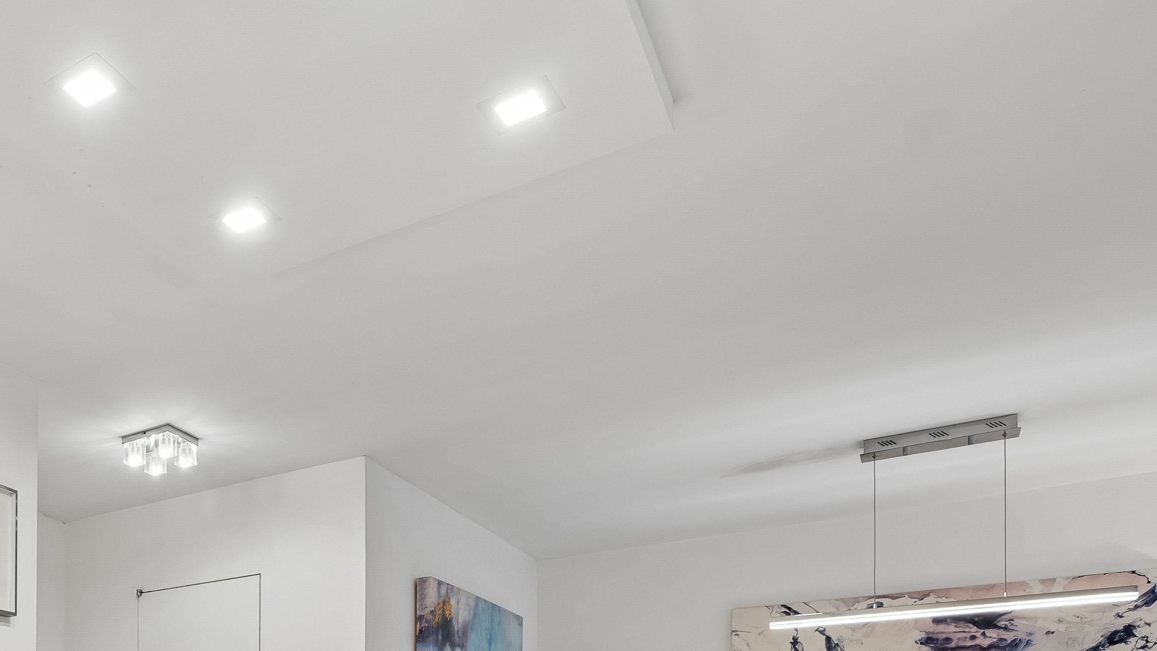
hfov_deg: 50.3
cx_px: 19
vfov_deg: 30.4
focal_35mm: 32
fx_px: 982
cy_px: 807
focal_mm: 14
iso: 100
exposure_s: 1/4
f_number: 7.1
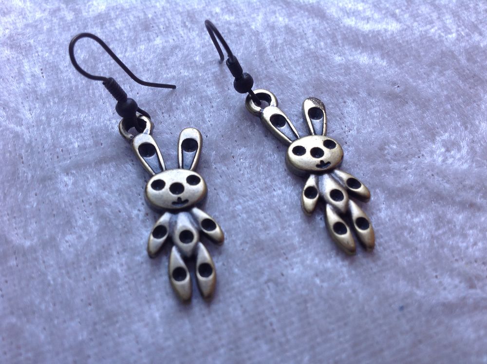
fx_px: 492
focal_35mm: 35
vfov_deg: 40.6
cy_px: 182
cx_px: 244
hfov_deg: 52.7
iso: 50
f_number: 2.4
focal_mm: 4.28
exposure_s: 1/40
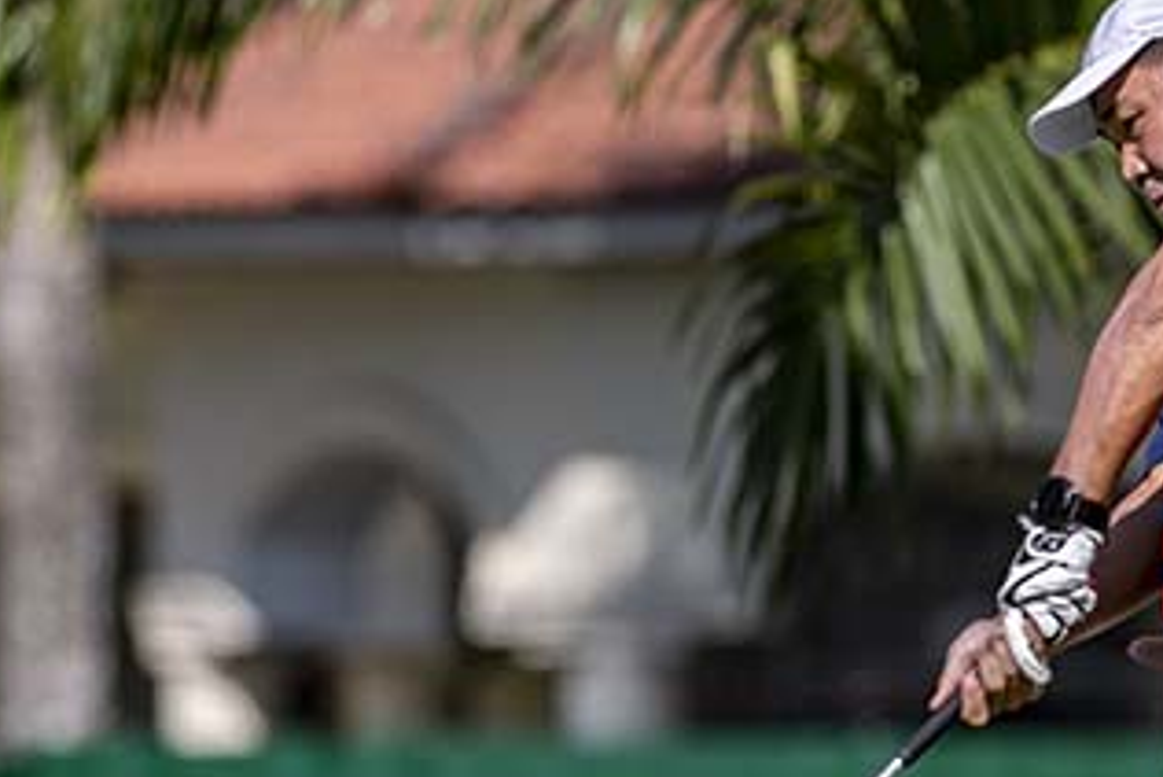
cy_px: 670
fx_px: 39267
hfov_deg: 1.7
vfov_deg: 1.1
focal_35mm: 1215
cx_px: 243
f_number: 5.6
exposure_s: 1/3200
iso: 360
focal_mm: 400
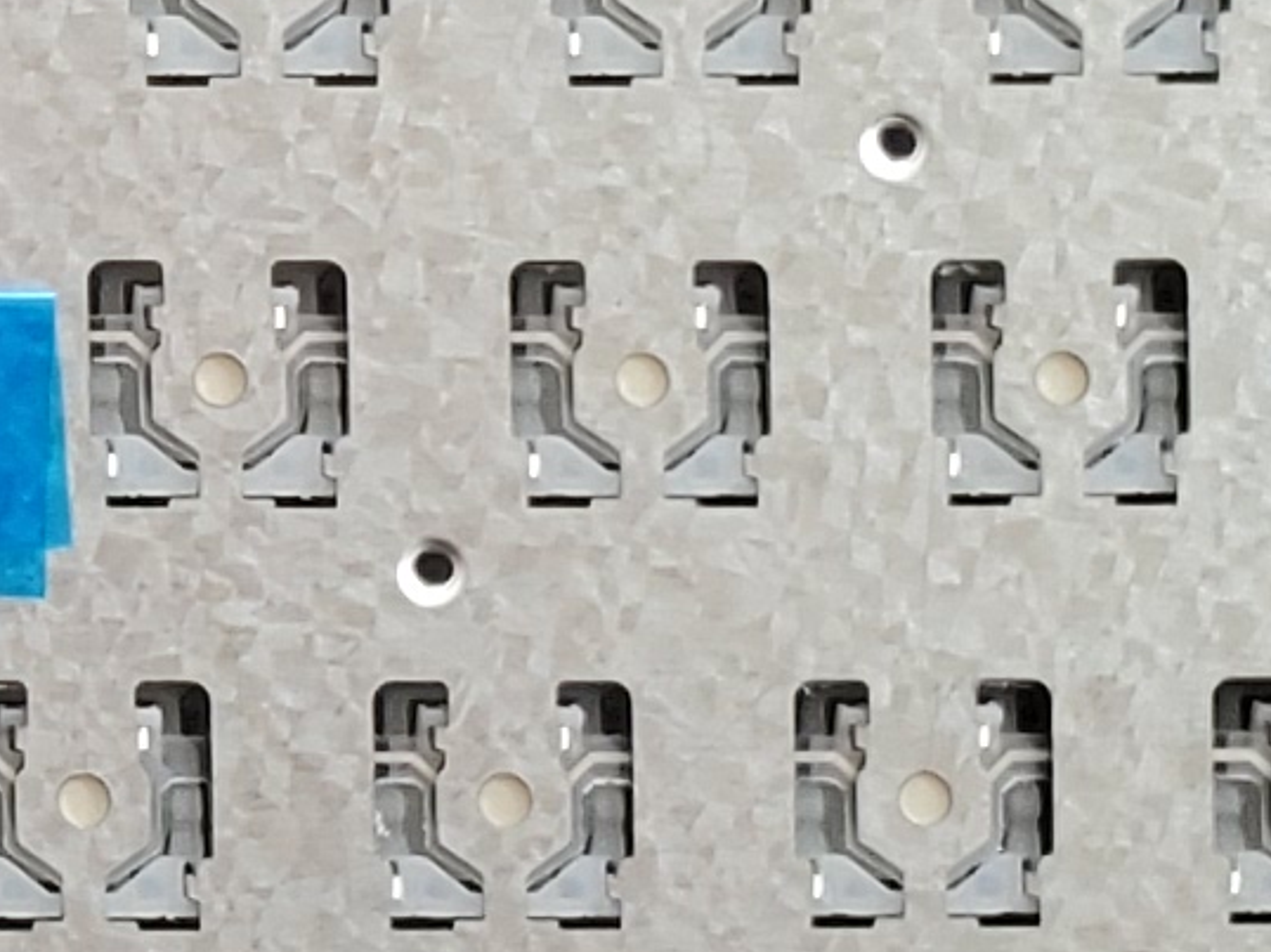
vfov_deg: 7.5
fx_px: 7157
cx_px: -1103
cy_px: -541
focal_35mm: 195
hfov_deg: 9.6
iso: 50
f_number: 1.5
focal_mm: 4.3
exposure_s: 1/161
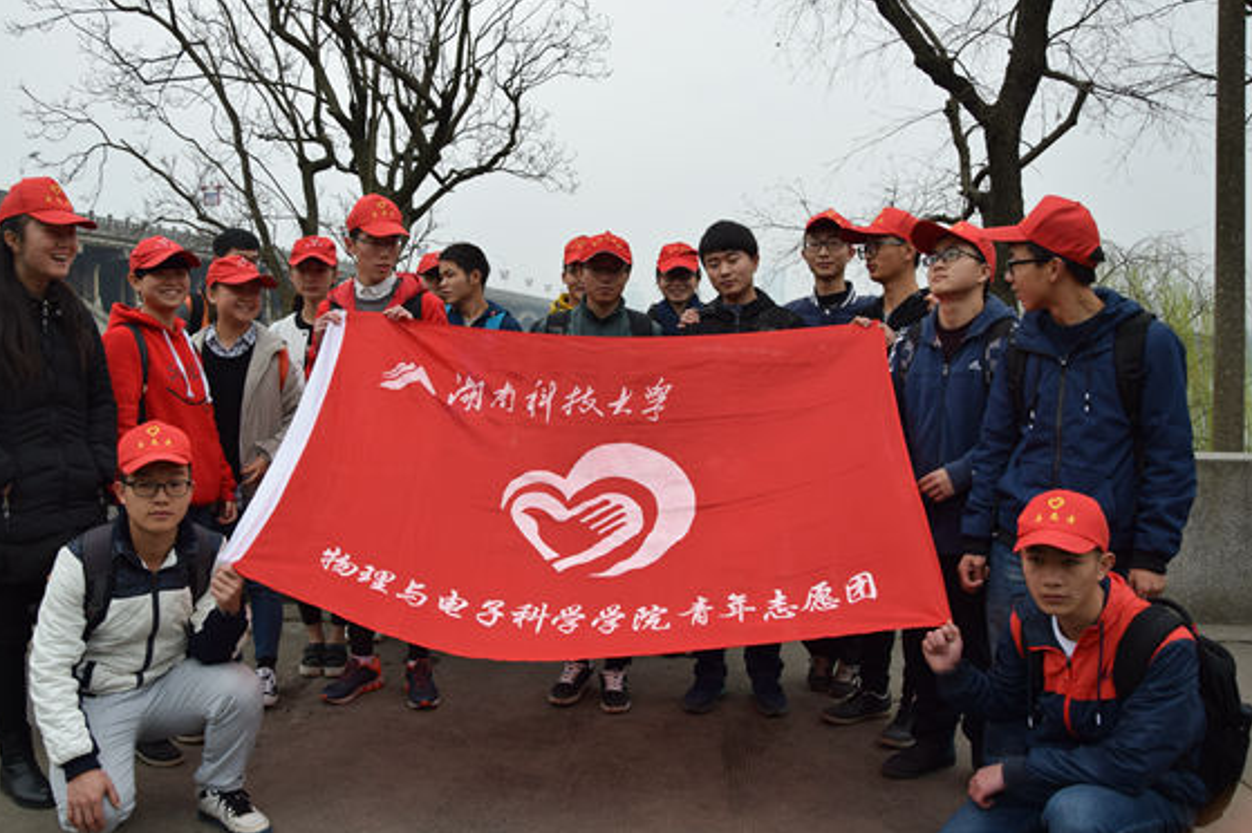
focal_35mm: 29
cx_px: 587
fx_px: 1008
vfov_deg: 44.9
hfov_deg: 63.6
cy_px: 425
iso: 400
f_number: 5
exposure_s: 1/100
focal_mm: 18
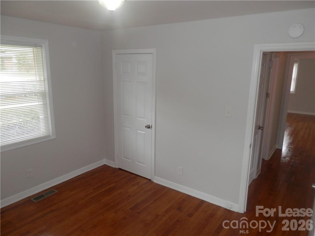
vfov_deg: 54.9
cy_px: 118
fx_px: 227
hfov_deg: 69.4
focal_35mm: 25
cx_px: 158
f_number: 3
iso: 100
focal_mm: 4.5
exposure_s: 1/30
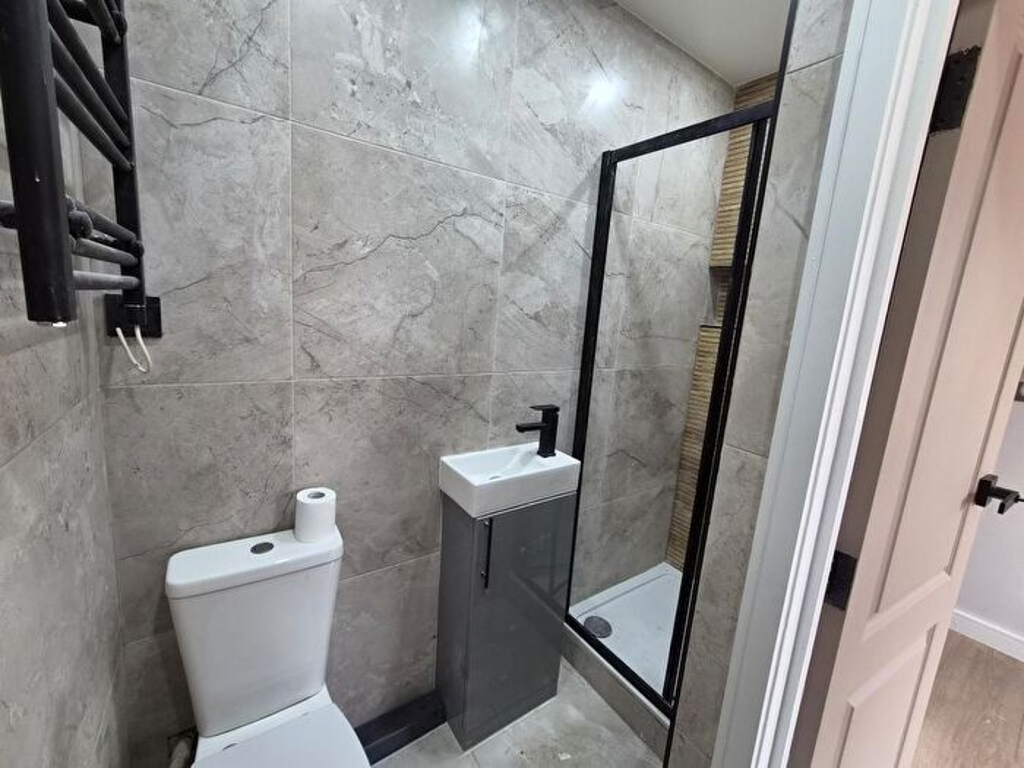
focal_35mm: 13
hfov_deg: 106.2
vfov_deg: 89.9
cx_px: 512
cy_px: 384
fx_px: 385
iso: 250
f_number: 2.2
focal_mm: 2.2
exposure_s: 1/100
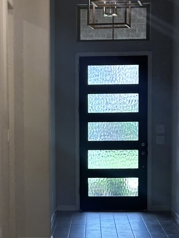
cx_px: 21
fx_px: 979
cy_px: 208
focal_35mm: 142
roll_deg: -1.0
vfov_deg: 13.8
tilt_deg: -4.2
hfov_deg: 10.4
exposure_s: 1/120
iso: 80
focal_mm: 6.86
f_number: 1.78
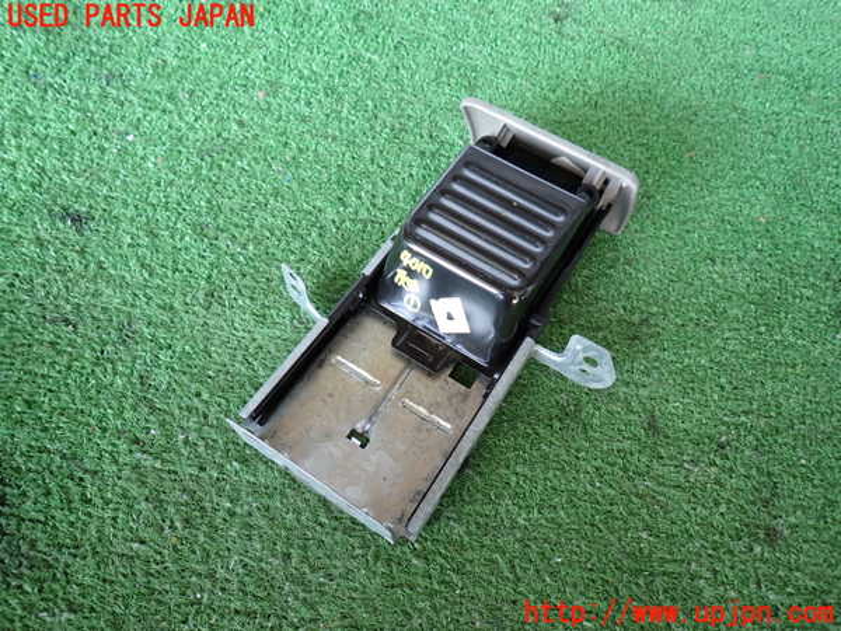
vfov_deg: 54.9
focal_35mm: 25
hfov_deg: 69.4
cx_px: 420
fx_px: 607
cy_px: 316
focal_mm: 4.5
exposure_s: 1/60
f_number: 2
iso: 160
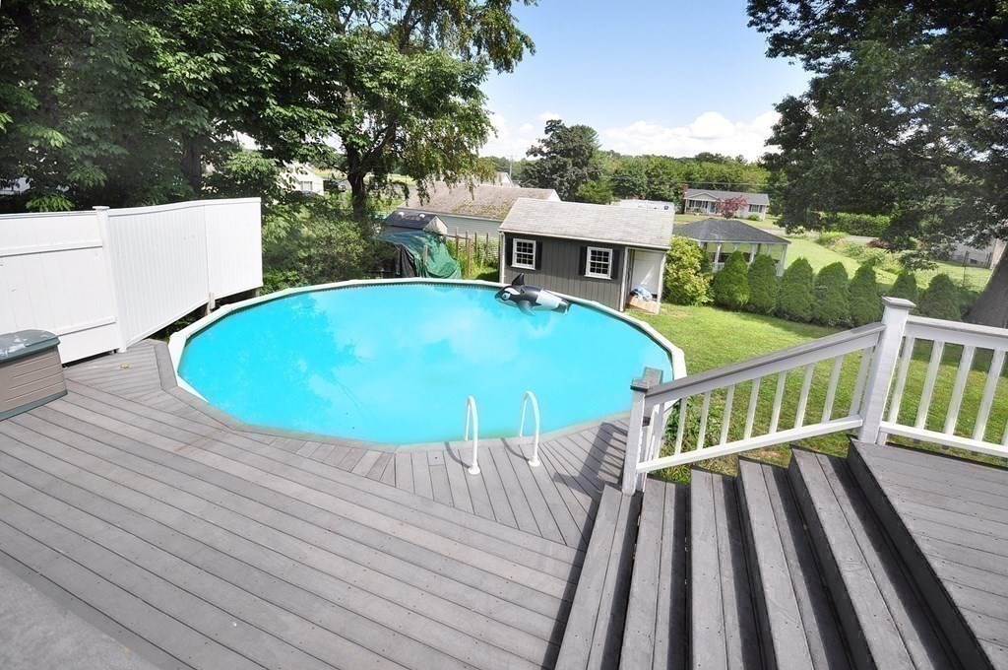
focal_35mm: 15
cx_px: 504
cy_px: 335
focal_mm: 10
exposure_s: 1/250
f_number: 8
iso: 250
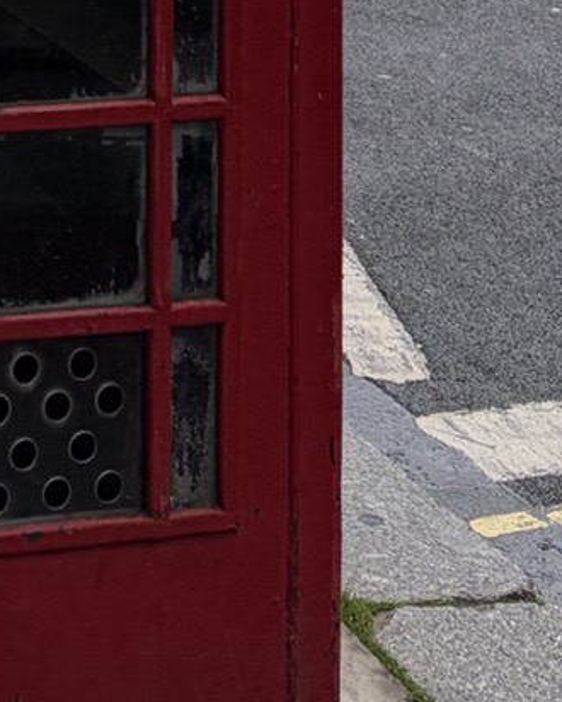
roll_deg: -1.3
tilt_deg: +5.0
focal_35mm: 126
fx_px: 2618
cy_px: -988
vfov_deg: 12.2
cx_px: -378
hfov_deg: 11.5
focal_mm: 5.96
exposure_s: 1/175
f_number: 1.6
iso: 40
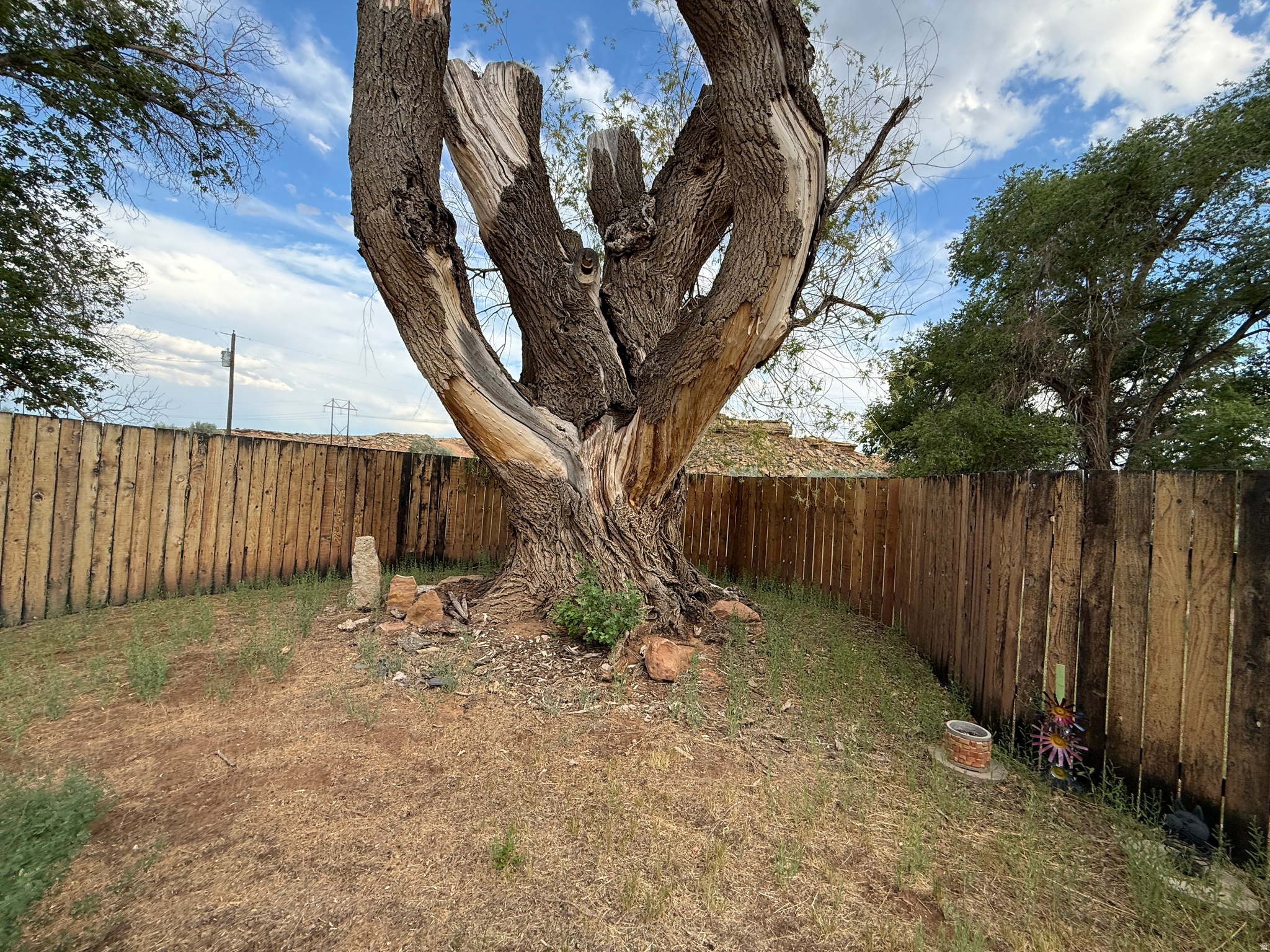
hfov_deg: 102.1
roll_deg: -3.8
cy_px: 476
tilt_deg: +0.8
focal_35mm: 14
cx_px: 635
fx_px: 514
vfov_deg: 85.7
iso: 64
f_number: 2.2
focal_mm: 2.22
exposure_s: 1/590
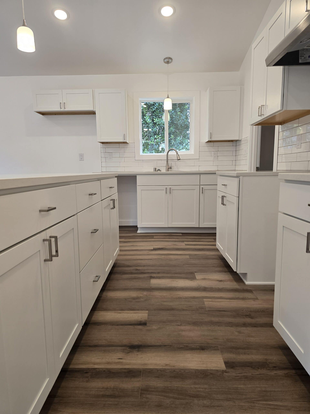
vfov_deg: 73.9
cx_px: 155
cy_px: 207
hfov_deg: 58.9
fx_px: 275
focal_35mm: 23
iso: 125
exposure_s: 1/120
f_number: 1.7
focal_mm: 6.3
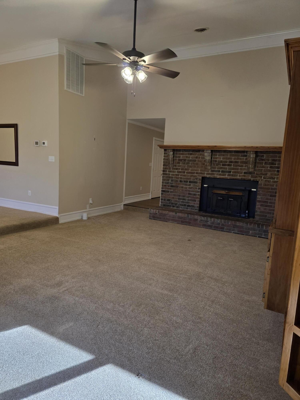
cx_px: 150
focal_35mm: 23
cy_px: 200
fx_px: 266
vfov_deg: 73.9
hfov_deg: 58.9
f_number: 1.7
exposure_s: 1/120
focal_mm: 6.3
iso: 400
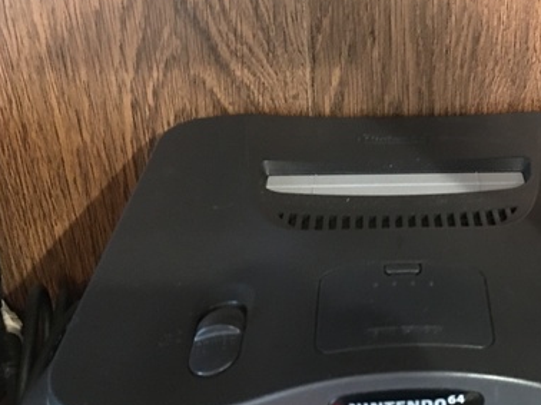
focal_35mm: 53
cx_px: 457
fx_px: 828
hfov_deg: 34.7
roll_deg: -3.6
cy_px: 143
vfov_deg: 27.4
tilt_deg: -31.3
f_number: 2.2
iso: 160
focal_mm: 4.15
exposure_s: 1/4
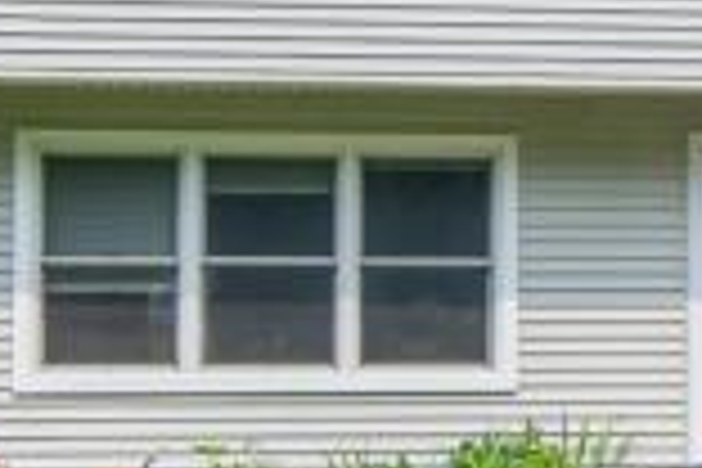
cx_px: 616
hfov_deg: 18.2
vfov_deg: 12.3
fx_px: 2164
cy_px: 108
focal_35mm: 111
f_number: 14
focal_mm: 16
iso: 500
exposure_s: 1/160
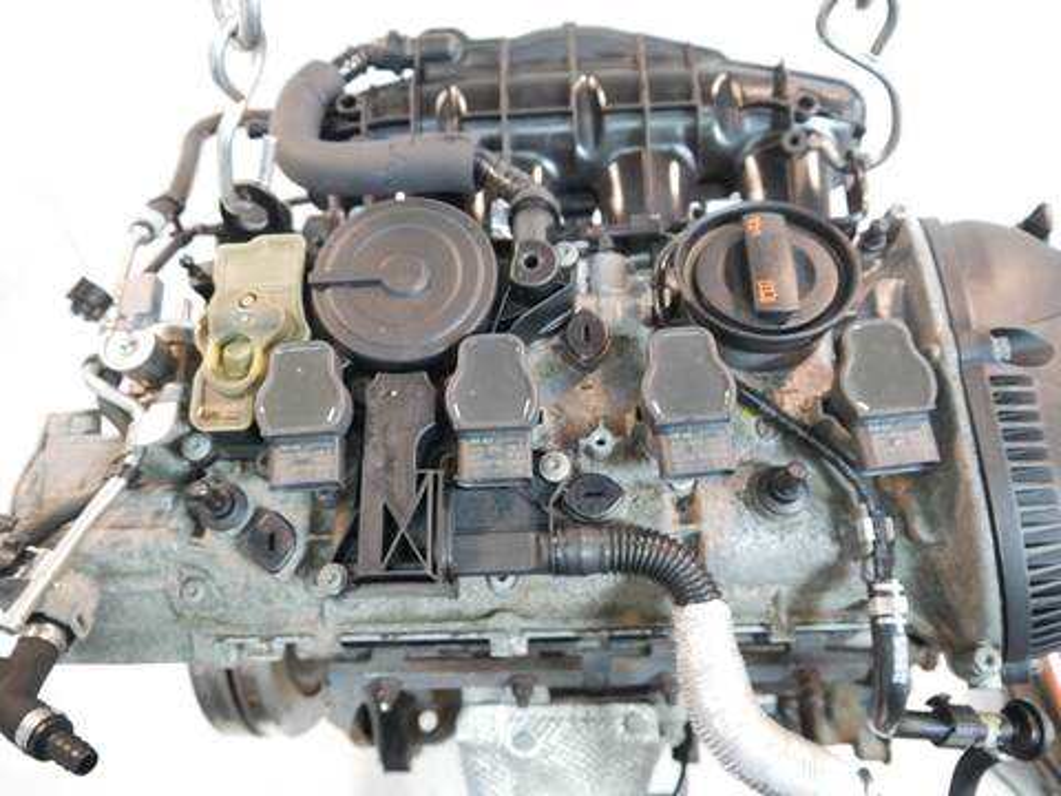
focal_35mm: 28
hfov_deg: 63.4
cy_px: 398
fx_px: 858
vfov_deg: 49.7
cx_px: 530
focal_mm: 14
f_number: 3.5
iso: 2000
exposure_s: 1/125
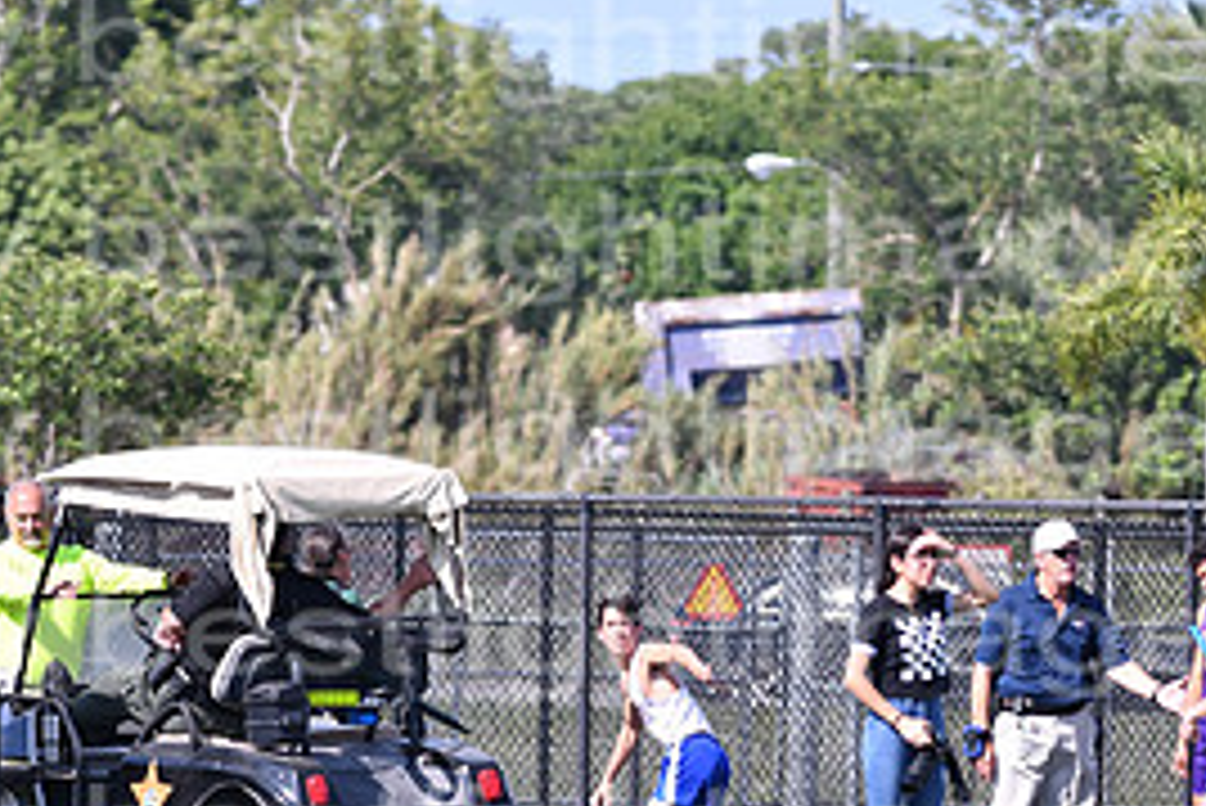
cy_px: 741
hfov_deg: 2.1
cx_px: 684
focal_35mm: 975
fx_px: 32679
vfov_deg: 1.4
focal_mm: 300
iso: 400
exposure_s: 1/2000
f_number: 5.6
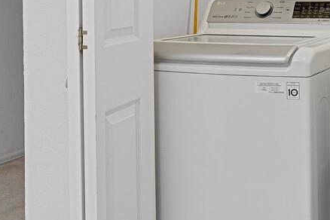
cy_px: -12
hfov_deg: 31.7
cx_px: 257
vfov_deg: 21.0
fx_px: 568
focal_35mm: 62
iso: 250
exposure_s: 3
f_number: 8
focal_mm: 17
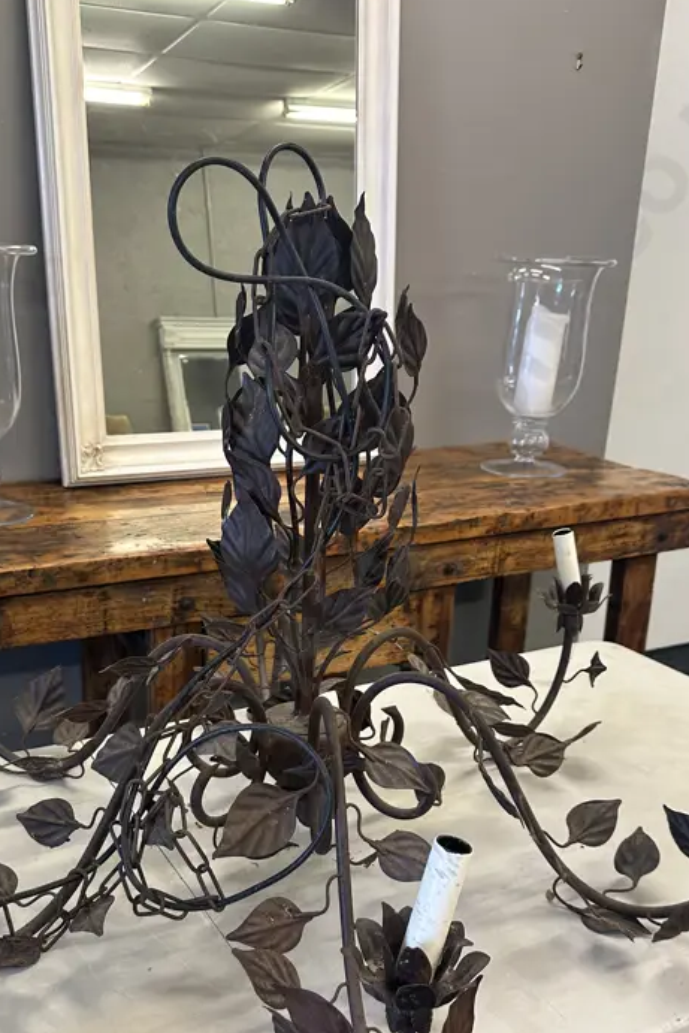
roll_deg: -2.0
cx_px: 302
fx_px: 1062
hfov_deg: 35.9
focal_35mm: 37
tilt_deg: -22.2
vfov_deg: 51.2
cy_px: 659
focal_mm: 6.86
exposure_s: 1/100
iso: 160
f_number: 1.78
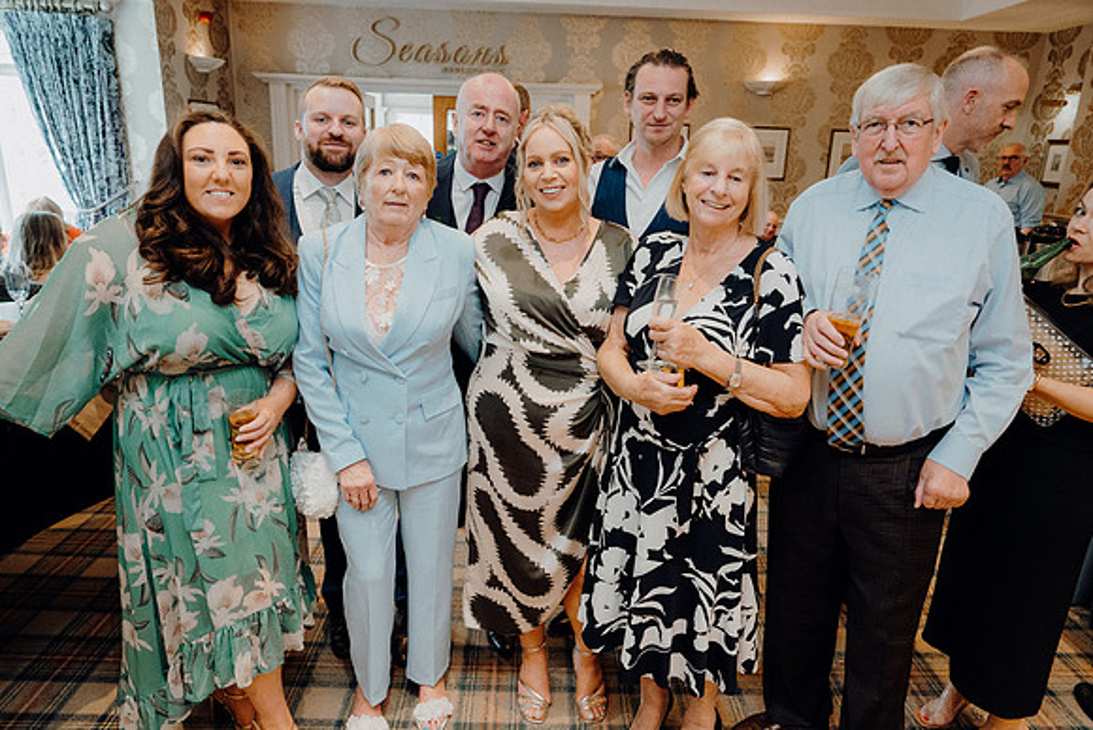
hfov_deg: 73.7
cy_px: 365
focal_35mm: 24
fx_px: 729
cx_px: 546
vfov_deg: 53.2
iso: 2500
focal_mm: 24
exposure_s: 1/160
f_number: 3.5
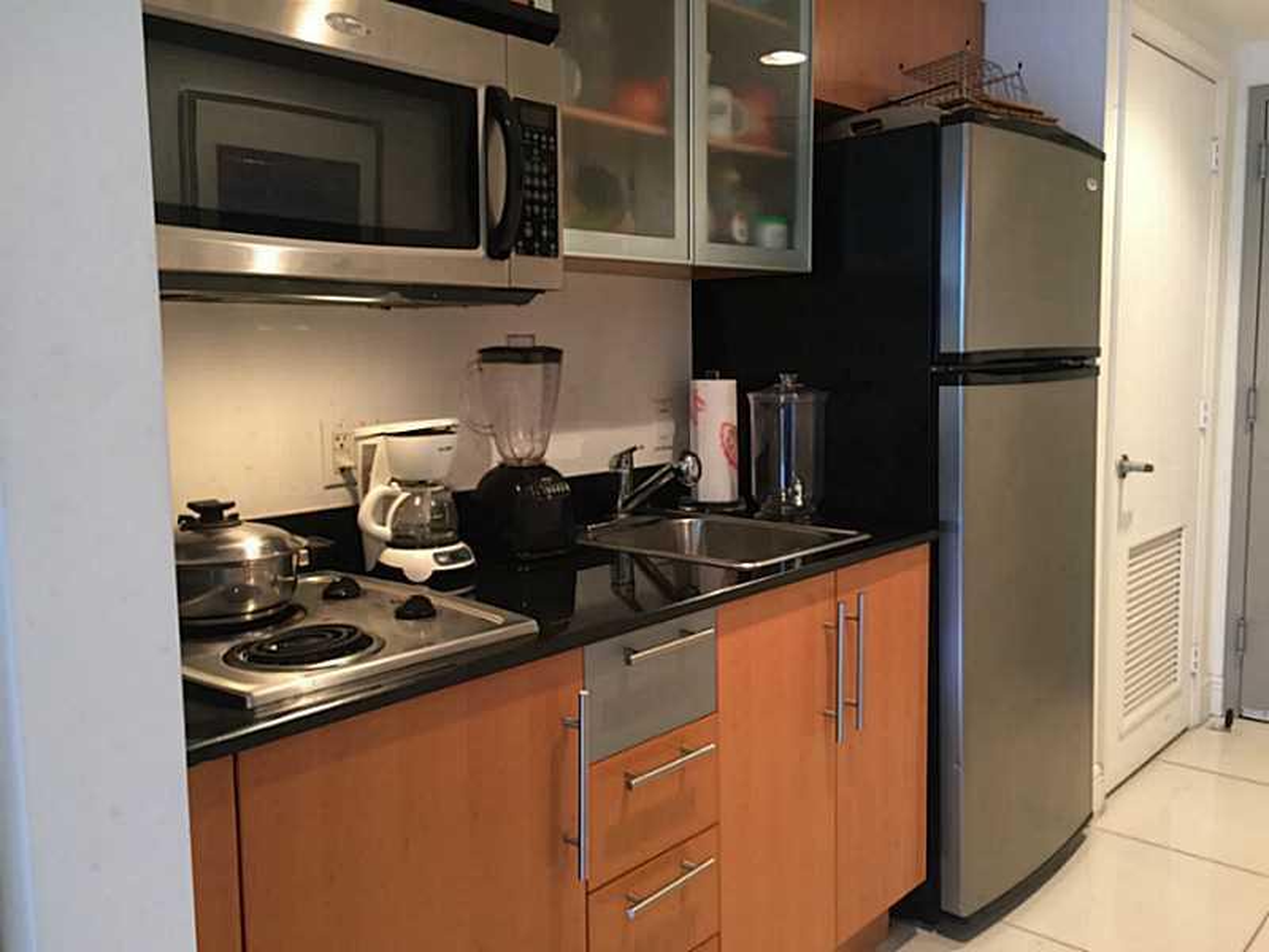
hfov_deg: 61.7
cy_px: 476
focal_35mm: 29
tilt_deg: -6.1
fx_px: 1063
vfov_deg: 48.2
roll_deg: +0.8
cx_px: 634
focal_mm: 4.15
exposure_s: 1/15
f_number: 2.2
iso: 80
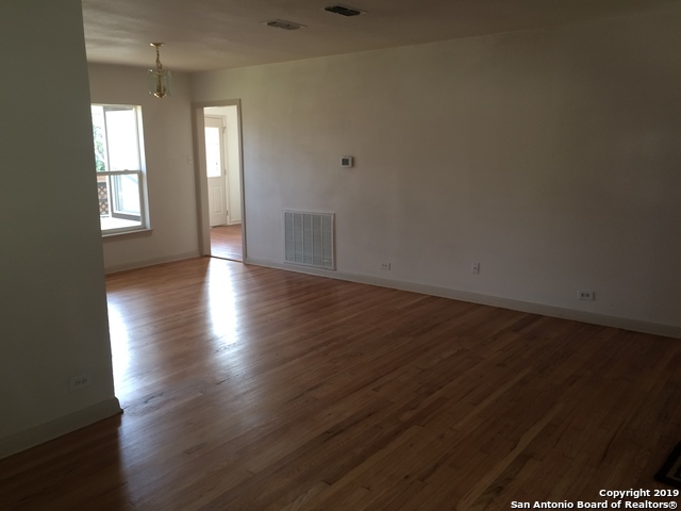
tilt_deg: -9.9
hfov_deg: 61.7
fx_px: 571
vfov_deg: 48.2
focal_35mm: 29
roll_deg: +1.0
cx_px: 340
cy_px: 256
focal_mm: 4.15
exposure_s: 1/30
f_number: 2.2
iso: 40
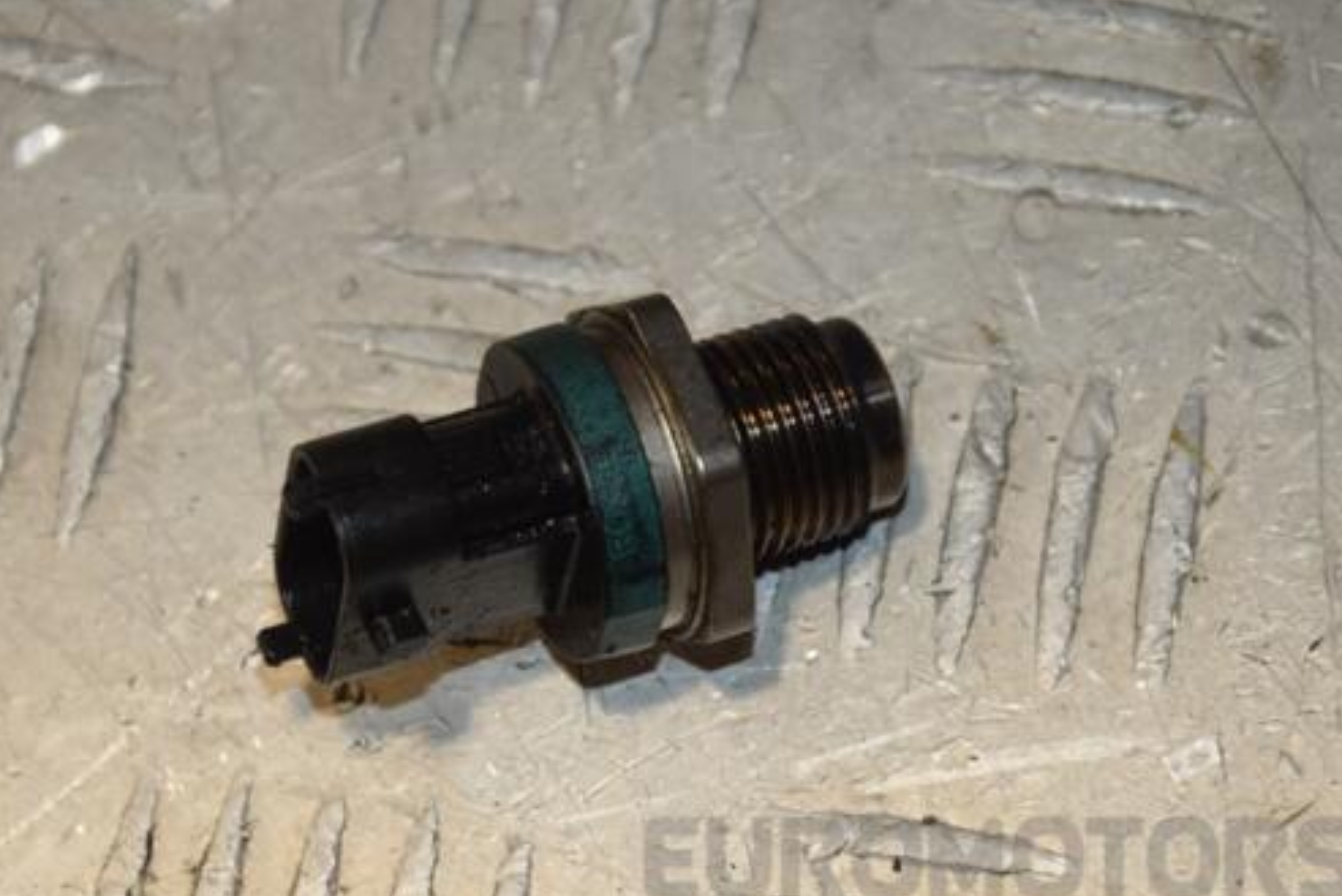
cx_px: 593
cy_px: 496
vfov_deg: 7.2
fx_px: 7144
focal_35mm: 192
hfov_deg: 10.7
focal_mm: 105
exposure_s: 1/200
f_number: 8
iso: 800
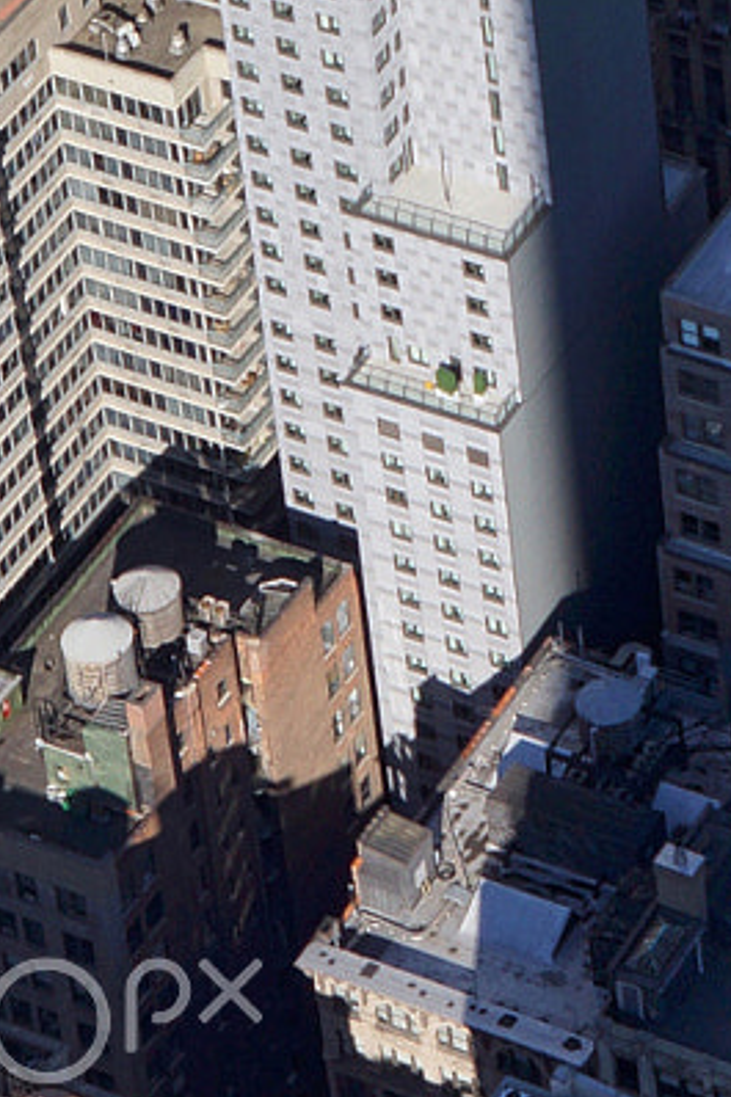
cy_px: -821
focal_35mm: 181
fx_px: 5517
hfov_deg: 7.5
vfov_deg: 10.7
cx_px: 1048
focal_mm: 30
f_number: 8
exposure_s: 1/320
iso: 100
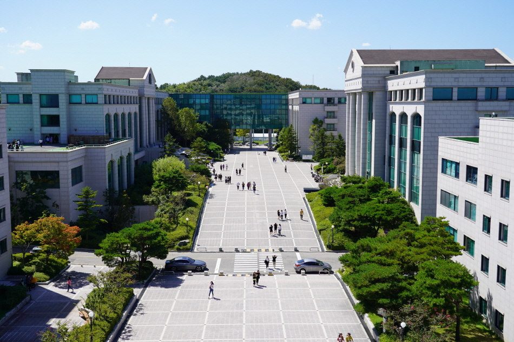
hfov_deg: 49.6
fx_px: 556
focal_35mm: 39
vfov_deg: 34.2
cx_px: 257
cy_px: 171
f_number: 5
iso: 100
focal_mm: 39
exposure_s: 1/500
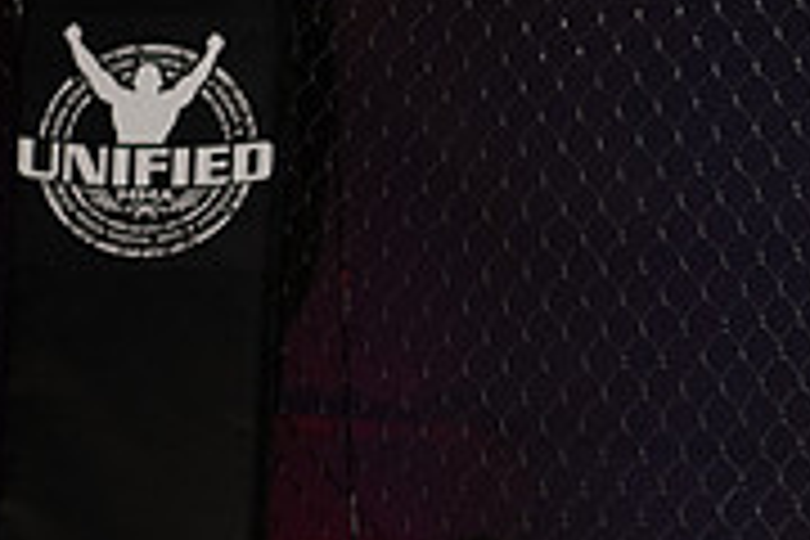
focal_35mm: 226
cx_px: 1134
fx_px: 5085
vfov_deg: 6.1
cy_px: 457
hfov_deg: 8.9
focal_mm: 70
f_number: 2.8
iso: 1000
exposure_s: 1/1000
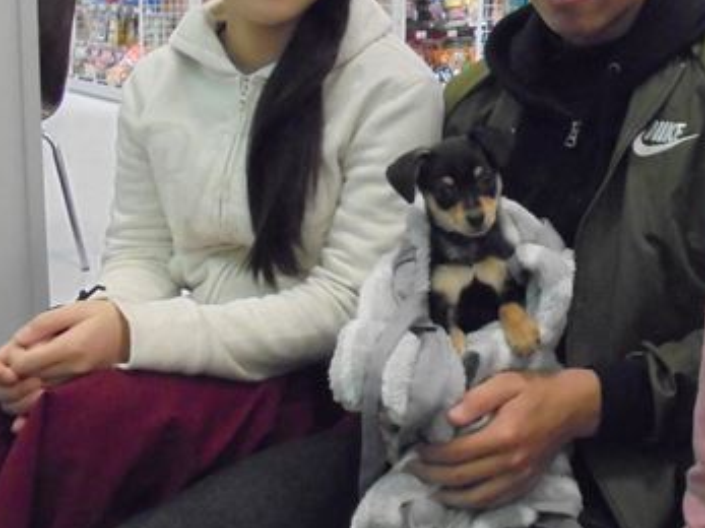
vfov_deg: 31.5
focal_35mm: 45
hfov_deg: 40.5
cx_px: 553
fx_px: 916
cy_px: 120
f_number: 3.5
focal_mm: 4.6
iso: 800
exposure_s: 1/100
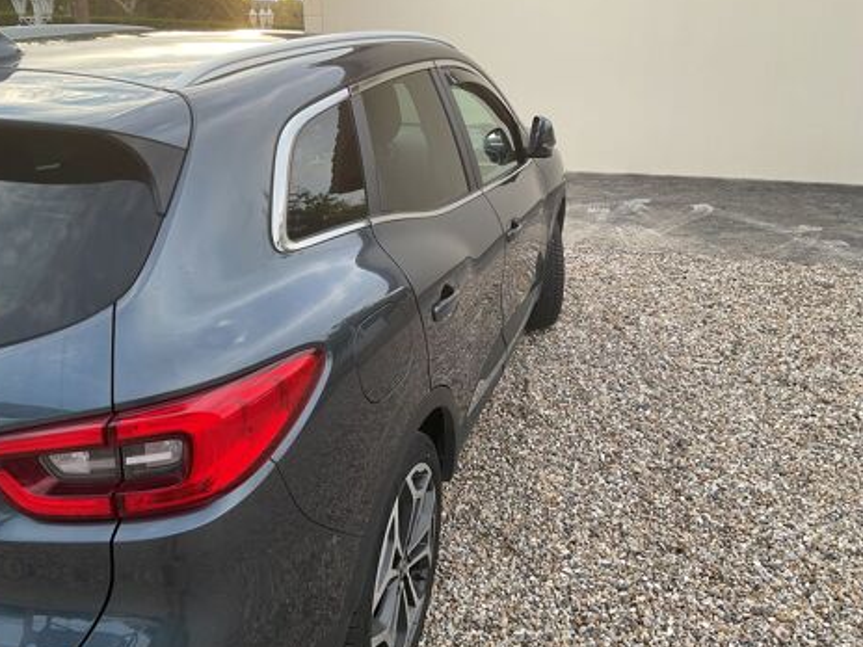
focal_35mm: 30
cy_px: 322
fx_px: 748
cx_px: 420
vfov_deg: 46.8
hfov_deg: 60.0
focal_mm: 3
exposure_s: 1/120
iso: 20
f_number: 1.8
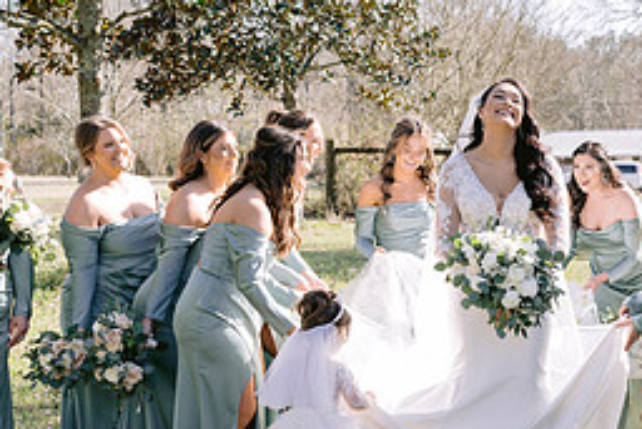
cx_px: 511
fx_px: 1552
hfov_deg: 23.0
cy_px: 200
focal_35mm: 87
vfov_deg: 15.7
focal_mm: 35
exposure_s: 1/250
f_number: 4
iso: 100
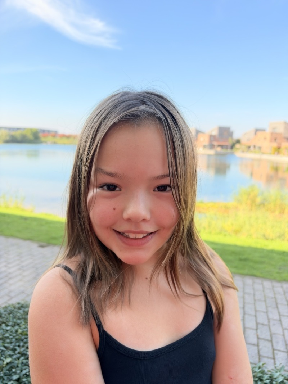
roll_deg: -1.1
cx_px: 144
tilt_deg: -9.2
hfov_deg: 56.8
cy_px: 192
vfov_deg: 71.6
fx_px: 266
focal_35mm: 24
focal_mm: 6.93
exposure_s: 1/596
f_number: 1.8
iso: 100
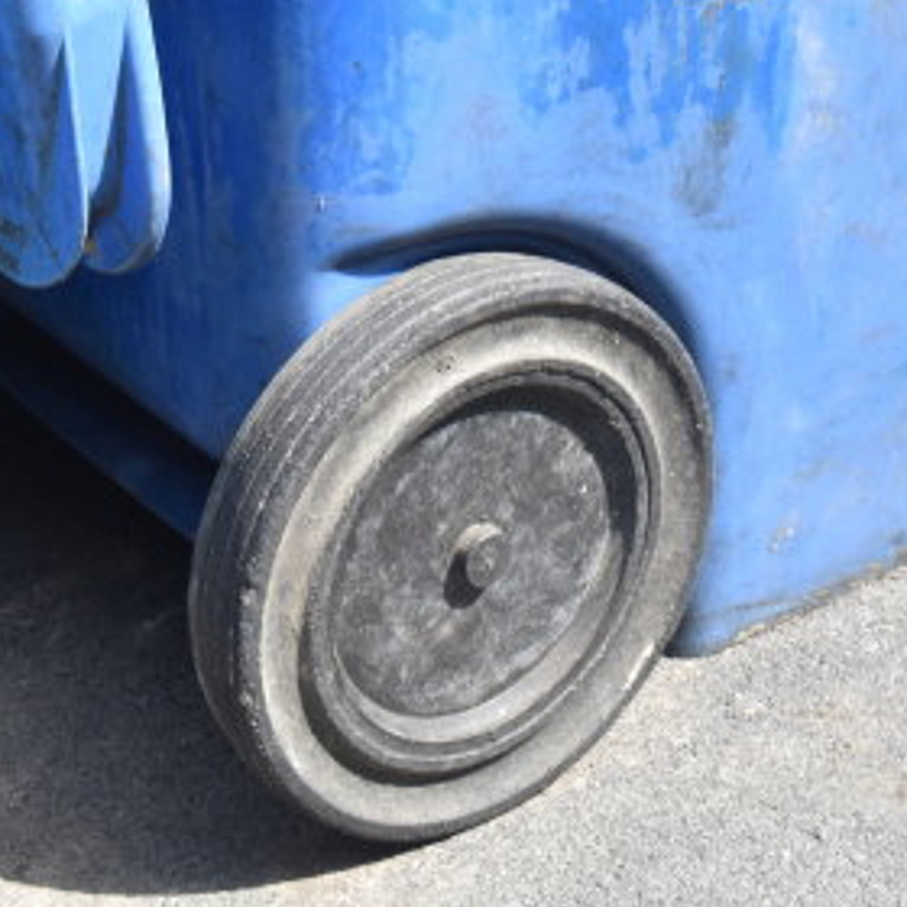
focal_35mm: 100
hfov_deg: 17.3
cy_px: -452
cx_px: 677
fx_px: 2964
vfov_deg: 16.0
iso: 200
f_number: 7.1
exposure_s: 1/200
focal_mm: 24
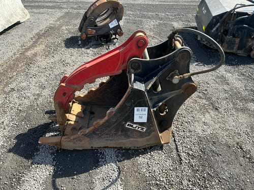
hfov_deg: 63.4
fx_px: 205
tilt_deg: -33.6
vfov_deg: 49.7
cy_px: 95
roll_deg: +0.4
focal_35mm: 28
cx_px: 127
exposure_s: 1/749
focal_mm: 3
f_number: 1.8
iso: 25
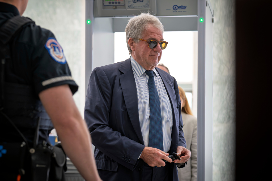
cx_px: 136
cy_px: 90
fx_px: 566
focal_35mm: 75
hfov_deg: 27.0
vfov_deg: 18.2
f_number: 2
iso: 800
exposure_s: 1/500
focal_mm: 50
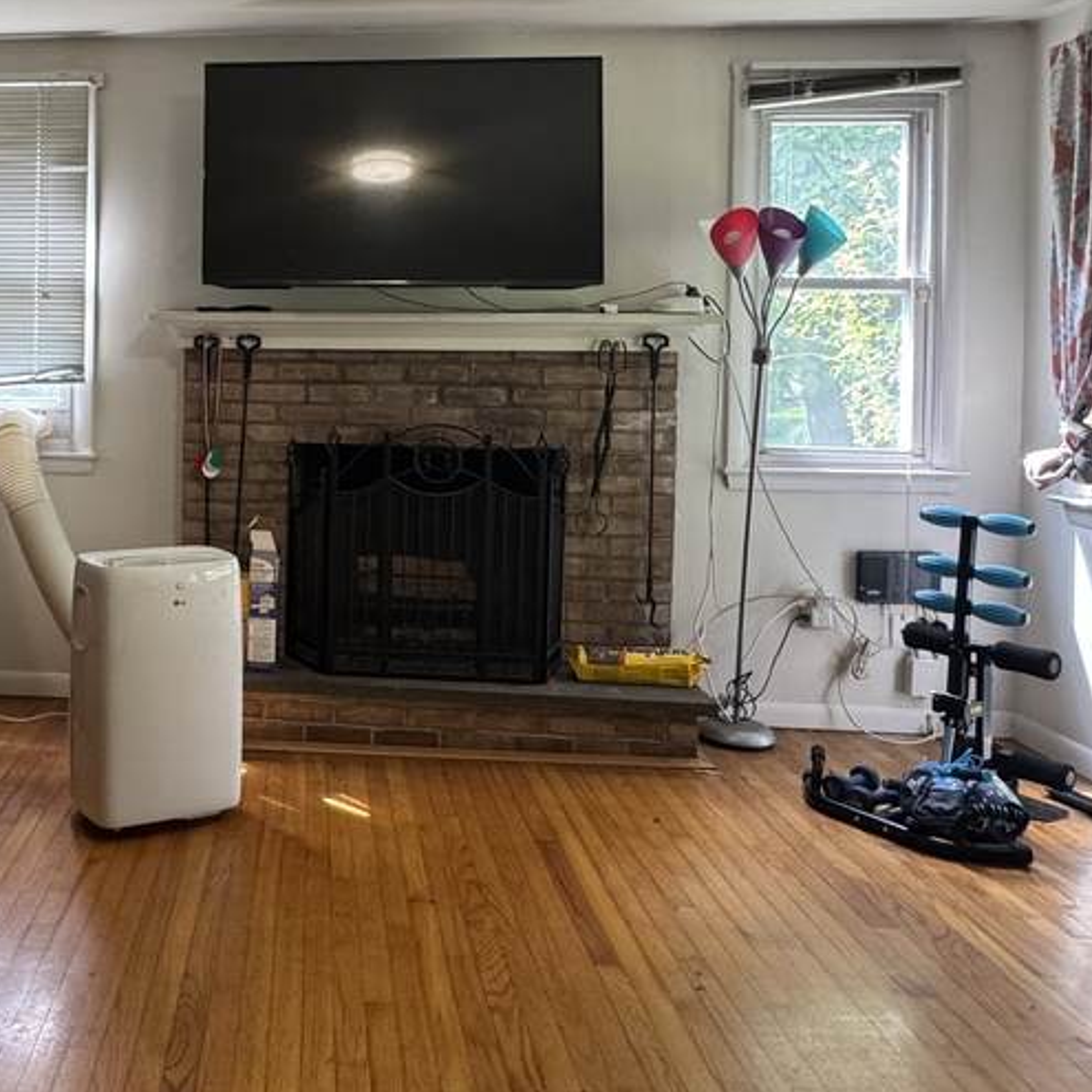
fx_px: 1142
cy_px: 373
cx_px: 194
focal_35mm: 32
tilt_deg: -1.0
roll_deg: -0.9
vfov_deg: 50.3
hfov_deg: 47.8
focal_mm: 2.22
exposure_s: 1/120
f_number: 2.2
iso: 250
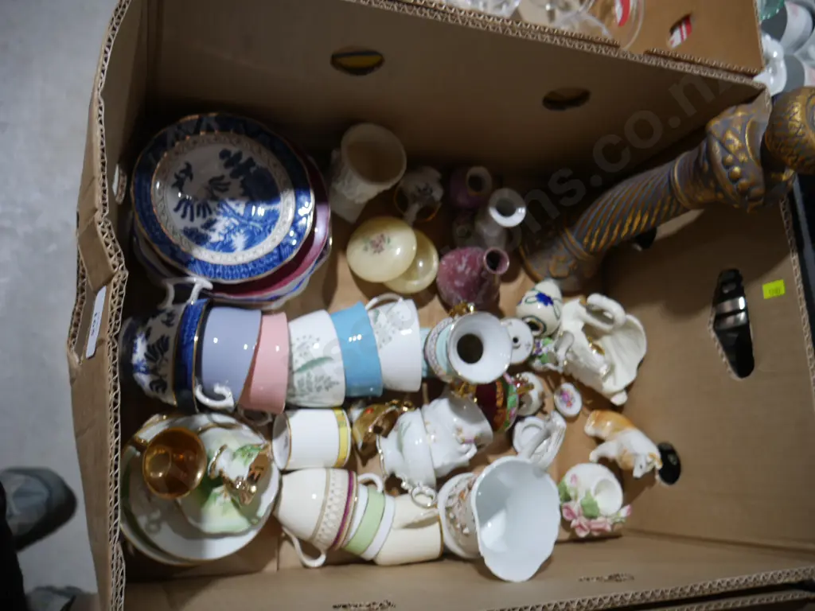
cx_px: 408
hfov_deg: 63.4
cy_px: 306
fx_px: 659
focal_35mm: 28
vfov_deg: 49.7
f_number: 3.5
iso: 200
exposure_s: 1/60
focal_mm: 14
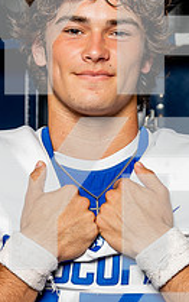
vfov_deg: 14.6
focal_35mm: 143
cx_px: 90
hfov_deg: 9.2
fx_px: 1176
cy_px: 194
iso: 100
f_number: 5.6
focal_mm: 50
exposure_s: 1/250
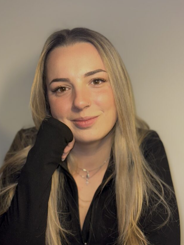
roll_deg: -0.6
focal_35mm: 59
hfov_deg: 24.8
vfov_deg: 32.7
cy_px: 130
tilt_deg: -2.5
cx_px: 96
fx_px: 418
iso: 50
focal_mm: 6.76
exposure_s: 1/41
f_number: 1.78
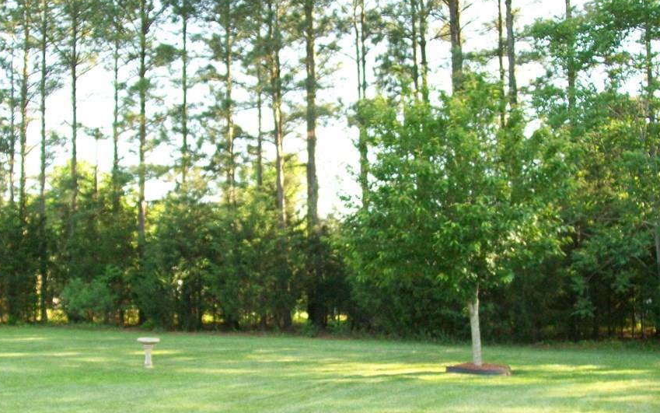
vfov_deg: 27.8
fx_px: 828
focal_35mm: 46
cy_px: 289
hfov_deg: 43.4
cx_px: 288
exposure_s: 1/125
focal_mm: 6
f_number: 2.7
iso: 106
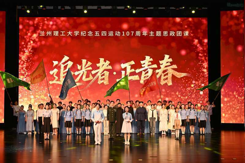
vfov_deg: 27.5
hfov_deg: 40.4
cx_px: 122
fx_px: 333
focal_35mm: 49
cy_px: 82
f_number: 4
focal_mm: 49
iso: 1000
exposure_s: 1/160
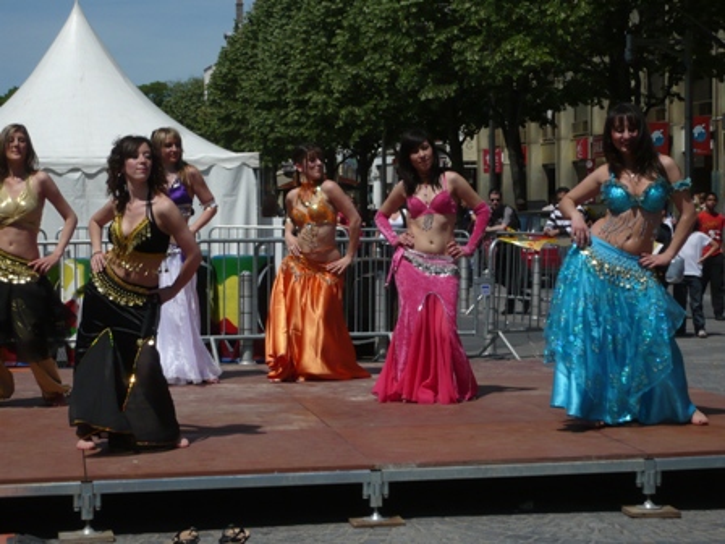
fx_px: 1801
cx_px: 362
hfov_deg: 22.8
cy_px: 272
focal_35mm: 86
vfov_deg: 17.2
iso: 100
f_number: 13
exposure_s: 1/250
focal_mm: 14.3
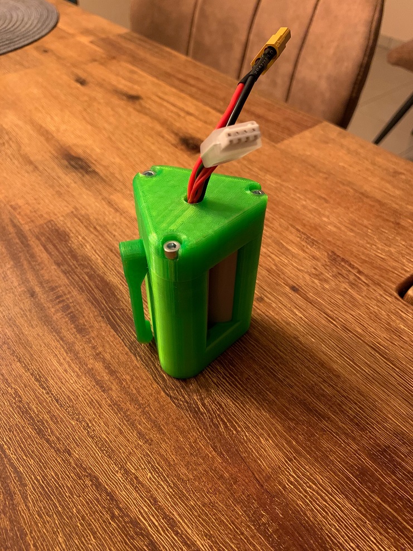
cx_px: 206
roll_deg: -1.7
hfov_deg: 53.1
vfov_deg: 67.3
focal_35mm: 26
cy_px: 276
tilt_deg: -43.5
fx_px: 414
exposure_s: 1/33
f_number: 1.8
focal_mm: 4.25
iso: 400
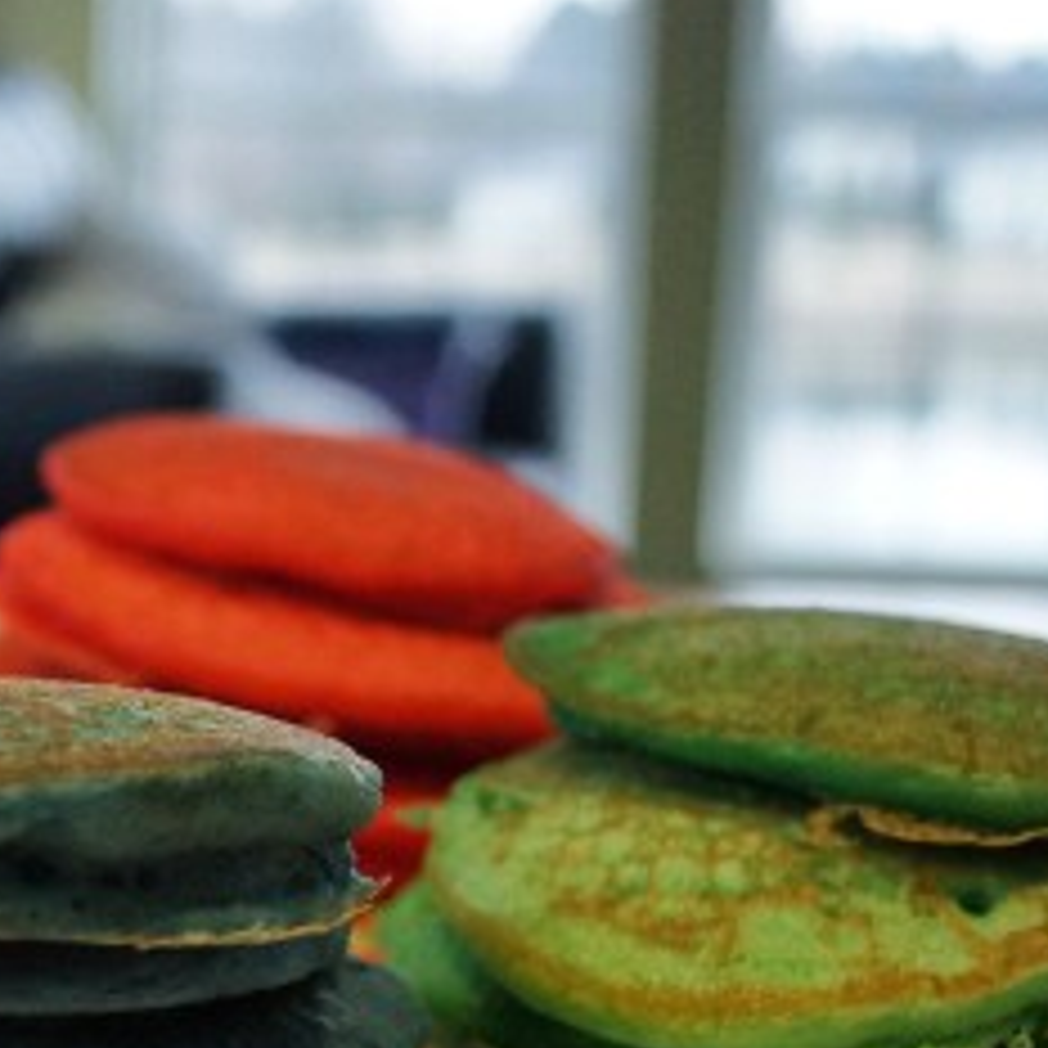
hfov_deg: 18.8
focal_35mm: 90
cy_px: 922
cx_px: 22
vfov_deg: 19.0
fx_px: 3083
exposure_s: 1/160
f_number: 4
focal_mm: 18
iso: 640
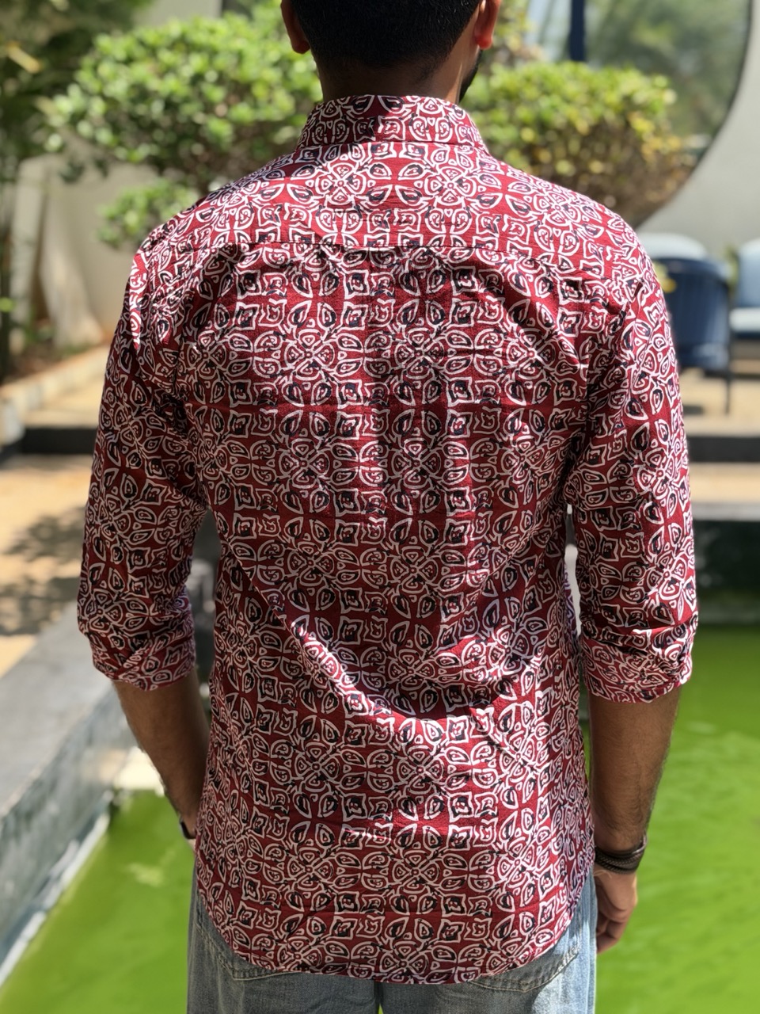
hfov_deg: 30.3
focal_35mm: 48
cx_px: 380
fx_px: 1405
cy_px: 507
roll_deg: -0.3
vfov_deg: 39.7
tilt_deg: -8.6
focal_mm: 6.76
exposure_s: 1/1838
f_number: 1.78
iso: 64
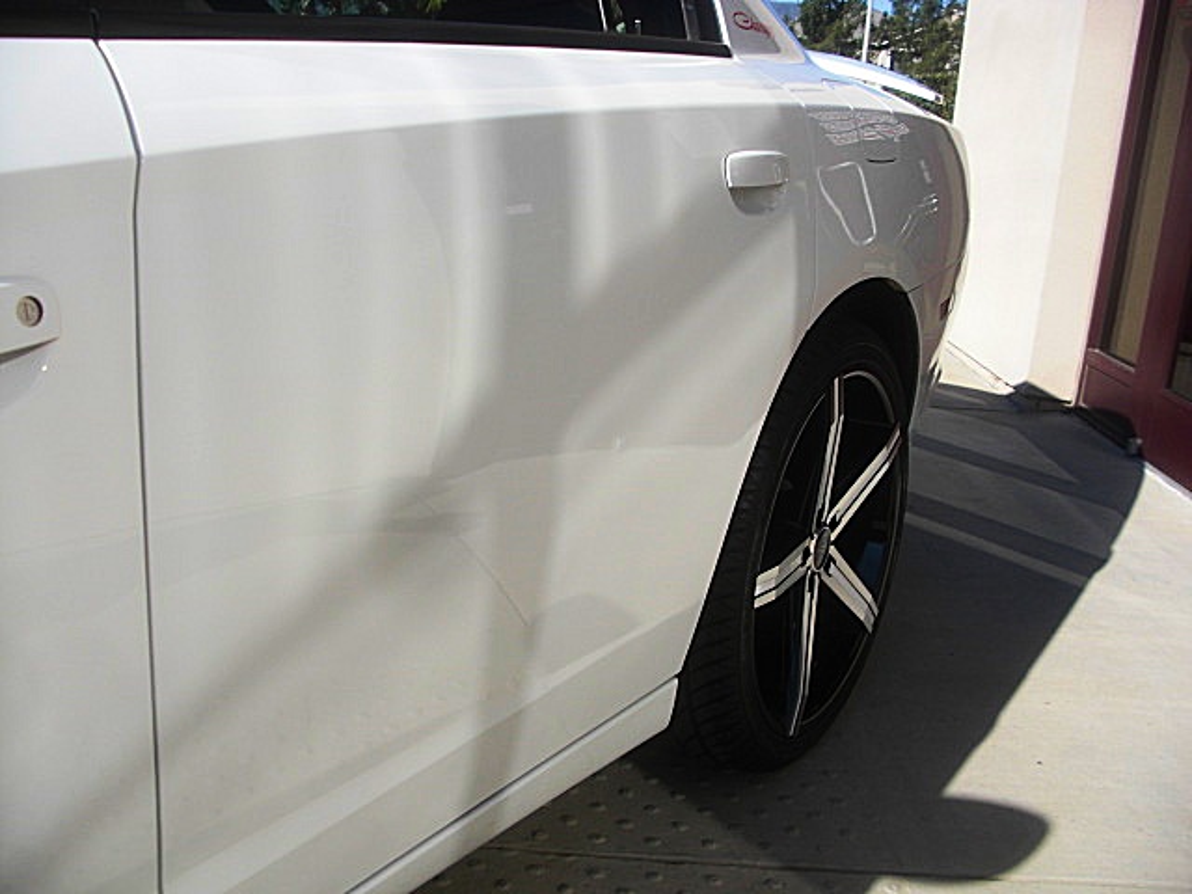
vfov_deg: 39.7
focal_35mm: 36
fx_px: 1240
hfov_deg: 51.4
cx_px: 596
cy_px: 447
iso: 50
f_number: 7.9
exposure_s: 1/160
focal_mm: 6.3
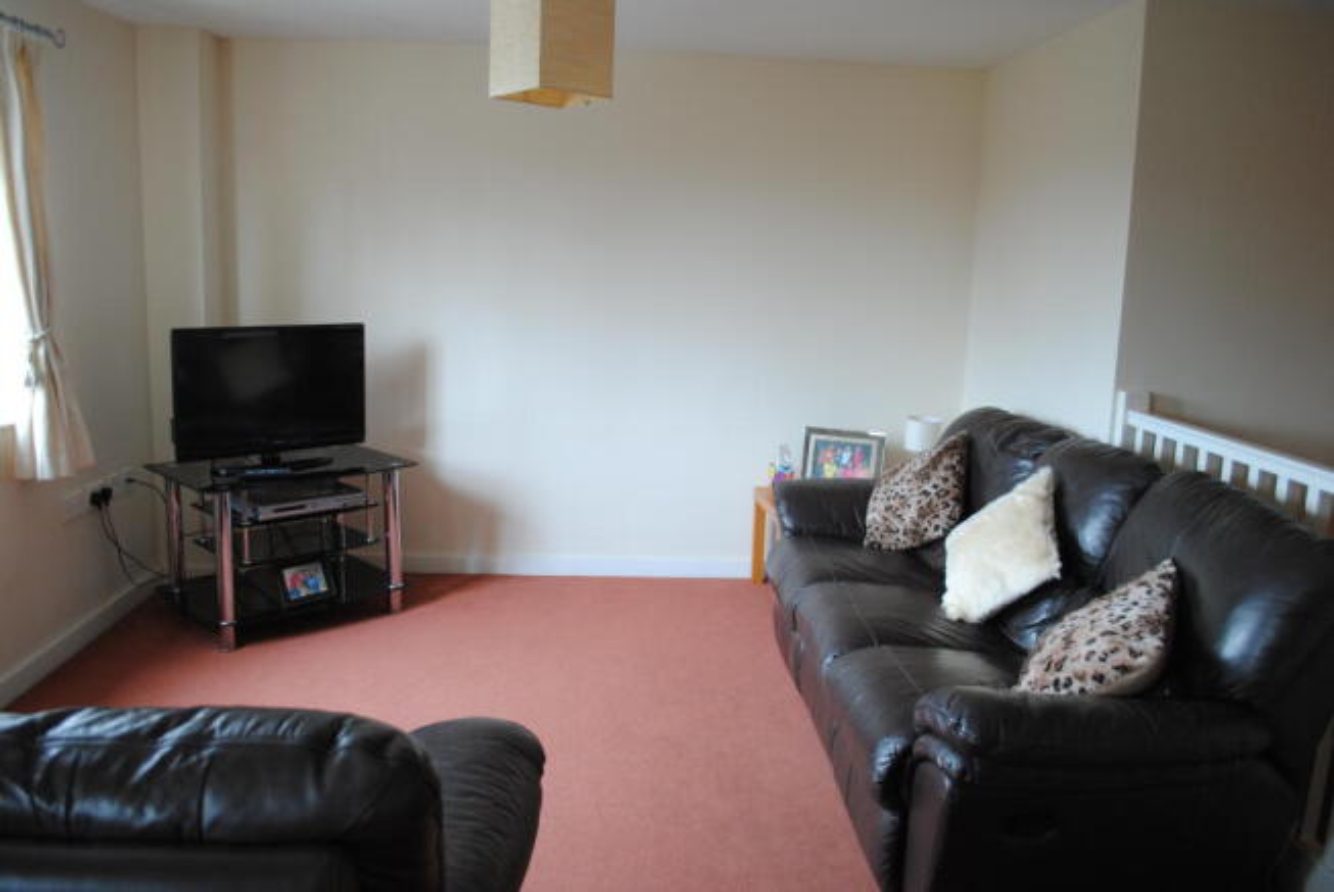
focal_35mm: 27
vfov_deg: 48.0
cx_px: 667
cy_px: 446
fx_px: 1002
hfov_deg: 67.3
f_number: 3.5
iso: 360
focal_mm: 18
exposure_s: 1/30
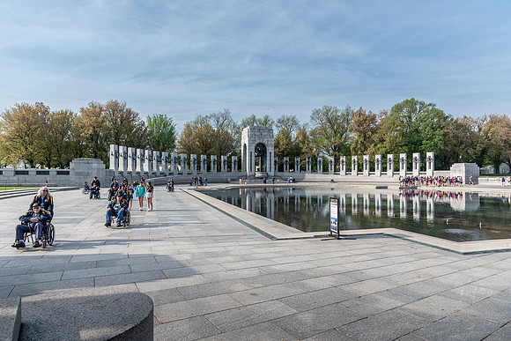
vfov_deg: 53.2
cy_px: 170
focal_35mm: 24
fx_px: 341
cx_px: 256
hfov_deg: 73.7
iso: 100
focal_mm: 24
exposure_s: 1/125
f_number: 8
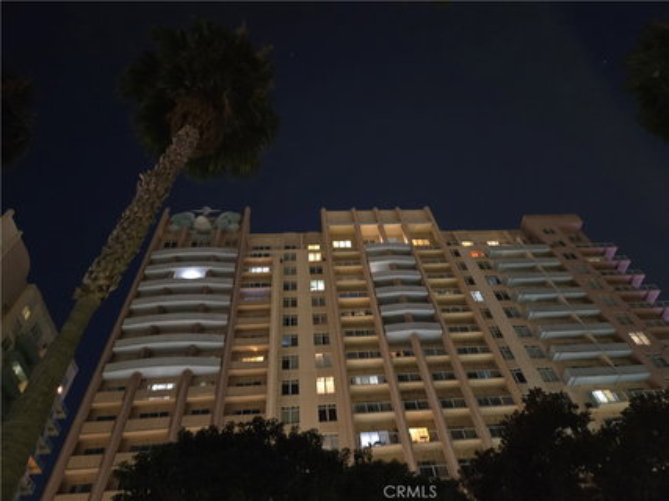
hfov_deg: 73.9
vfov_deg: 58.9
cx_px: 334
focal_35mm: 23
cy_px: 250
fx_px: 444
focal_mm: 5.4
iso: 2000
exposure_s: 1/15
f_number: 1.8
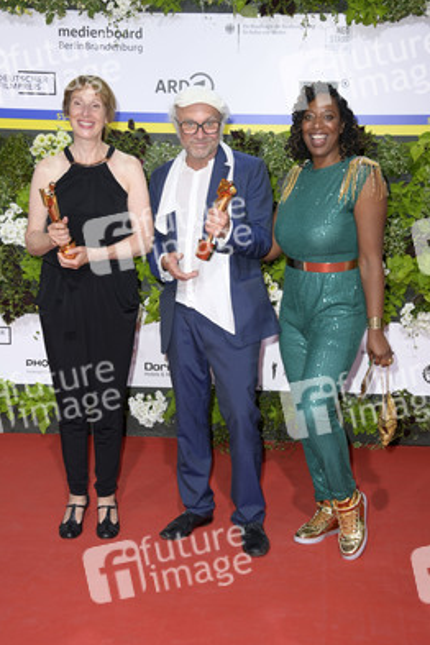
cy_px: 318
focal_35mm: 59
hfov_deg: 23.0
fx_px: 1057
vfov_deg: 33.9
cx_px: 215
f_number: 5.6
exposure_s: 1/200
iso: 500
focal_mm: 58
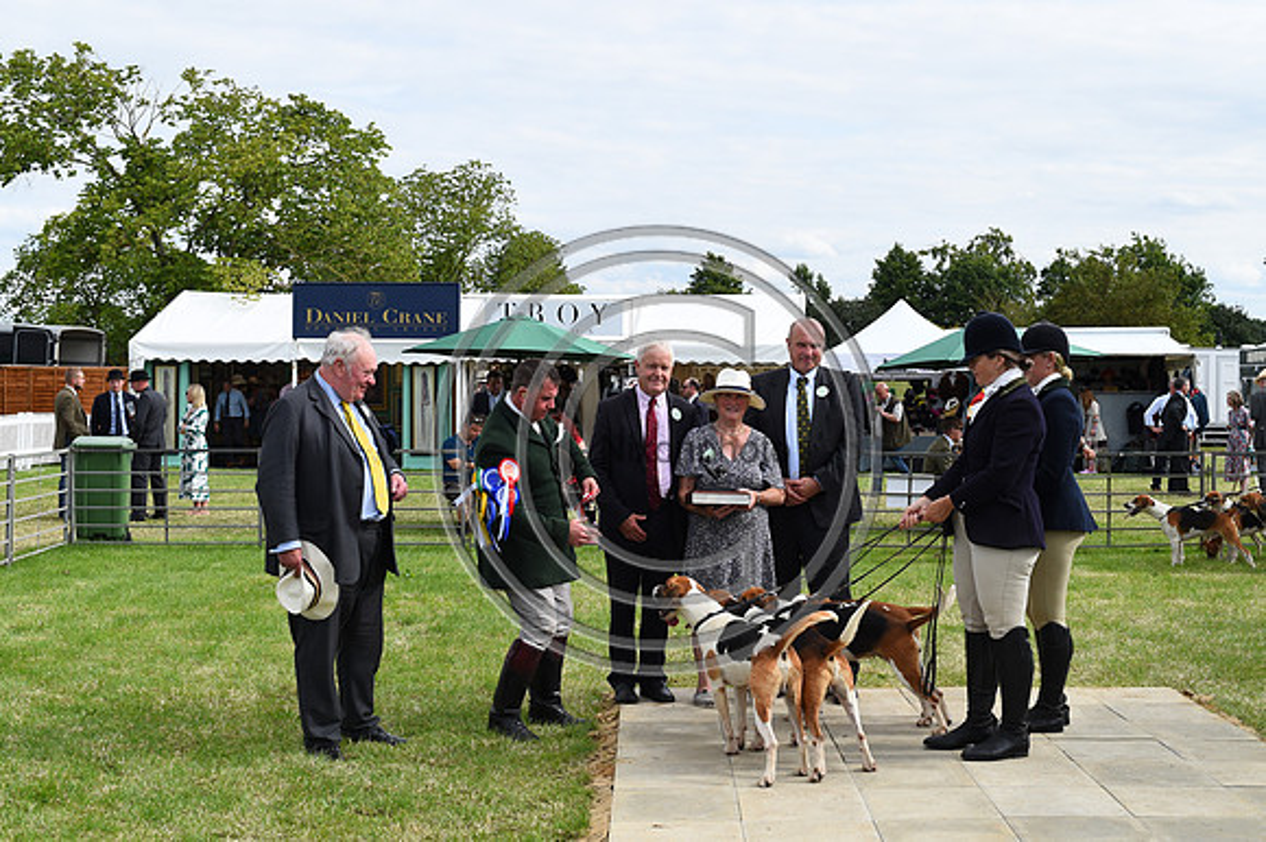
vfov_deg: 27.0
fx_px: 1757
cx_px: 633
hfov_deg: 39.6
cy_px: 421
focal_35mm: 50
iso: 900
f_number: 10
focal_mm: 50
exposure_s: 1/1250
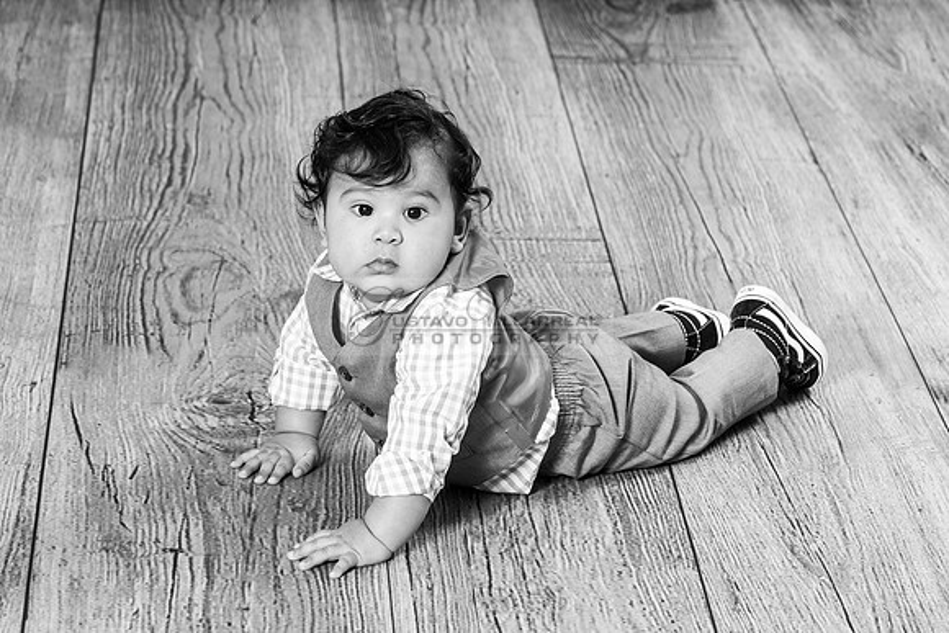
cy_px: 169
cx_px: 570
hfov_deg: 13.8
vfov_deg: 9.2
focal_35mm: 148
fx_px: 3914
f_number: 5.6
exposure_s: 1/125
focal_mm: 90
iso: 200
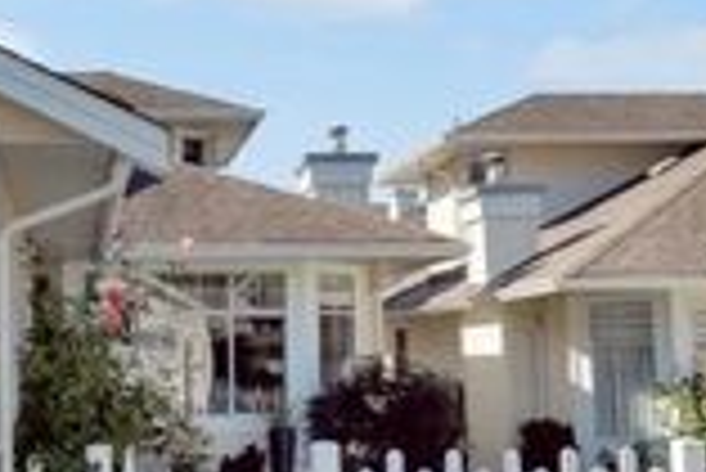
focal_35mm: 61
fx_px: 1197
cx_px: 121
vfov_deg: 22.3
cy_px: 218
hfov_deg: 31.8
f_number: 8
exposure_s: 1/800
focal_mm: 10
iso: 400
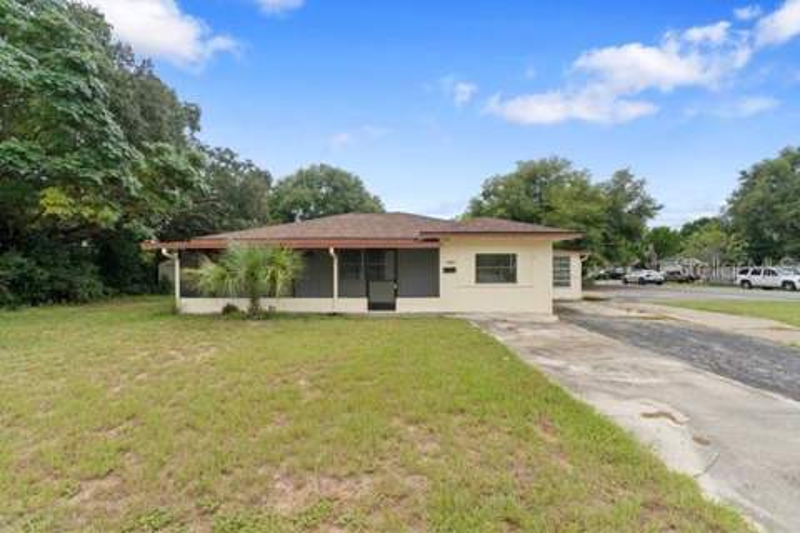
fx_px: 356
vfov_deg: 73.7
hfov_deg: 96.7
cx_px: 400
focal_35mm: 16
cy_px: 266
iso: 400
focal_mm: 16
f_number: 8
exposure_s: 1/80
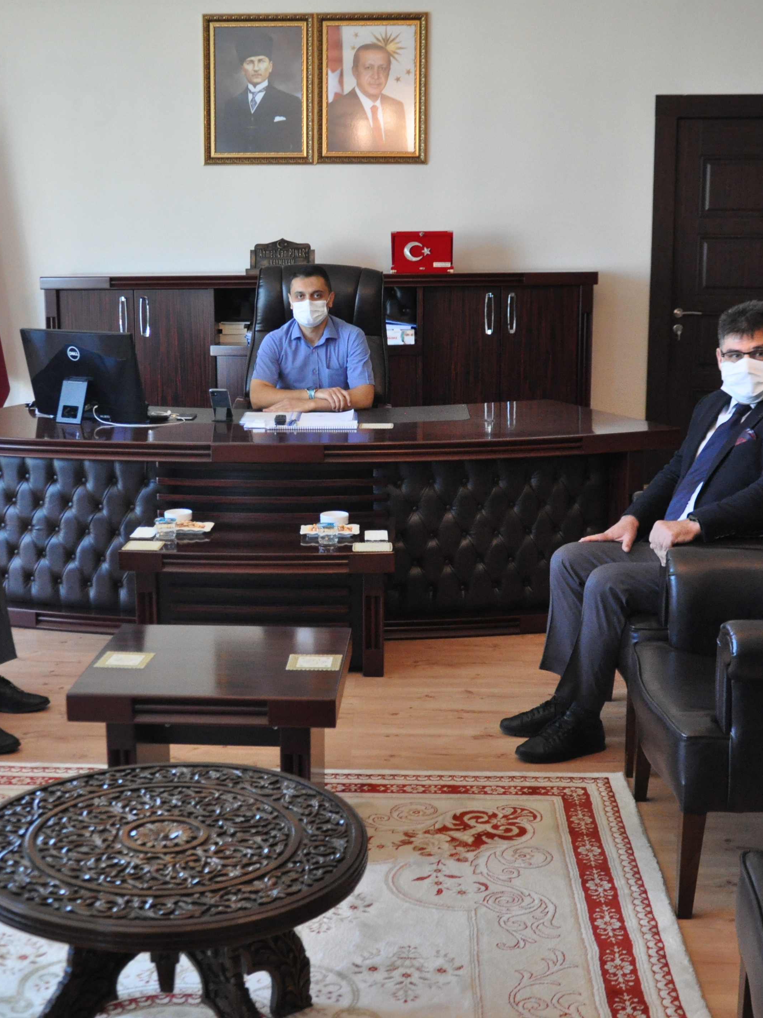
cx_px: 307
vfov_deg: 39.7
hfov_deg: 30.2
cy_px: 506
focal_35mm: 48
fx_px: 1411
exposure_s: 1/60
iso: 1600
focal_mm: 22
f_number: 3.8
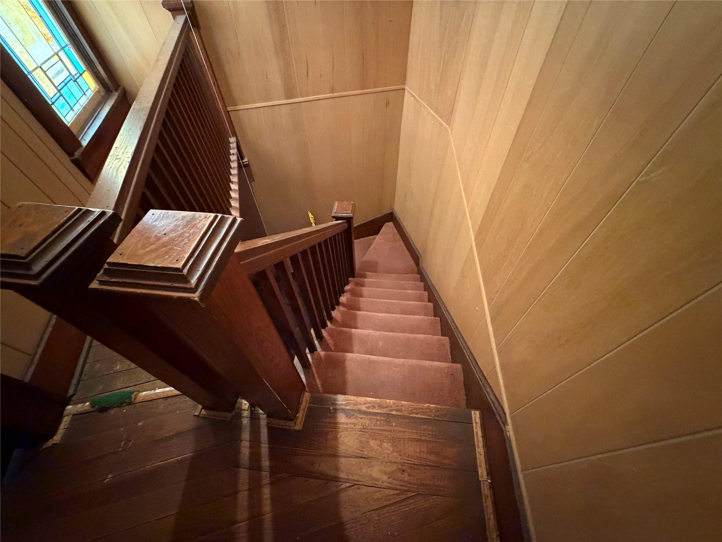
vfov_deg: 85.7
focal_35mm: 14
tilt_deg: -50.4
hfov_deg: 102.1
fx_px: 292
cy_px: 271
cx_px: 361
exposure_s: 1/30
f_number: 2.2
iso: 1250
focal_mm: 2.22
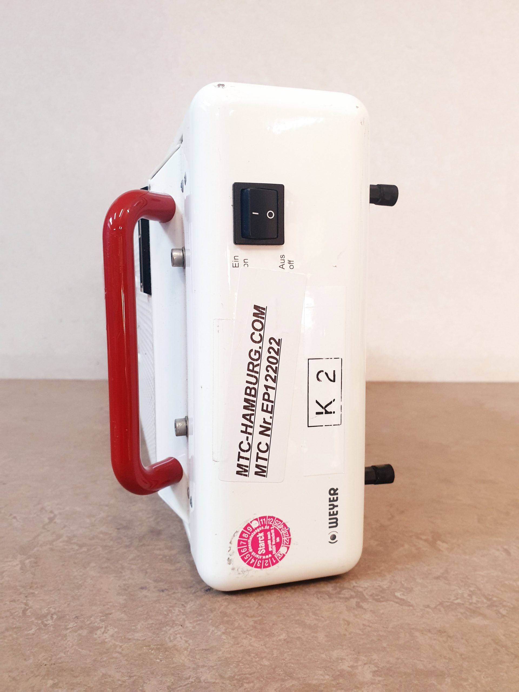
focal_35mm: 26
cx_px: 260
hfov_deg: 53.1
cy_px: 346
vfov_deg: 67.3
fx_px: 520
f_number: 2.4
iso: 320
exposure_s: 1/50
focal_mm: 4.3
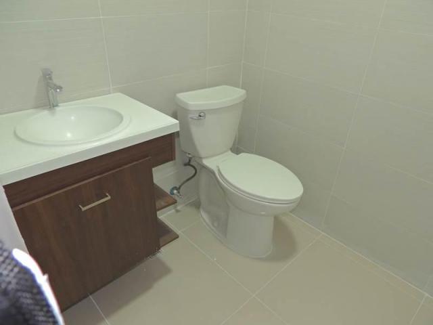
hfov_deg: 71.6
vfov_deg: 56.8
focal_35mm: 24
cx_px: 216
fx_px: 300
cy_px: 162
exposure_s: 1/40
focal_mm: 4.3
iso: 360
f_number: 3
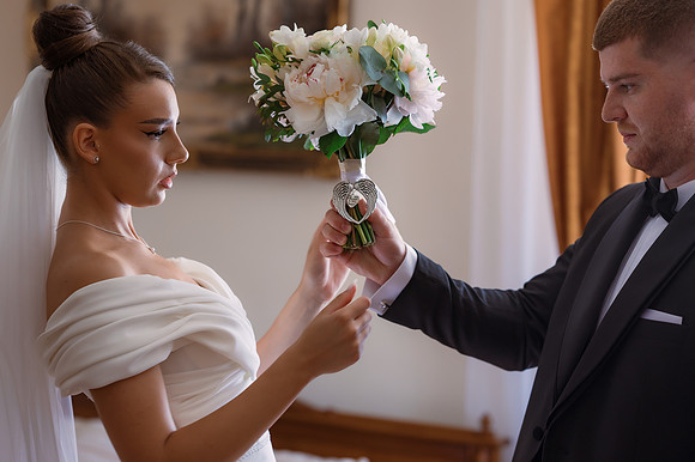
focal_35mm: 85
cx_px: 348
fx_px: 1640
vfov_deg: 16.1
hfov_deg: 23.9
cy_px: 231
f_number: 2.8
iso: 500
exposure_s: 1/100
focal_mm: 85
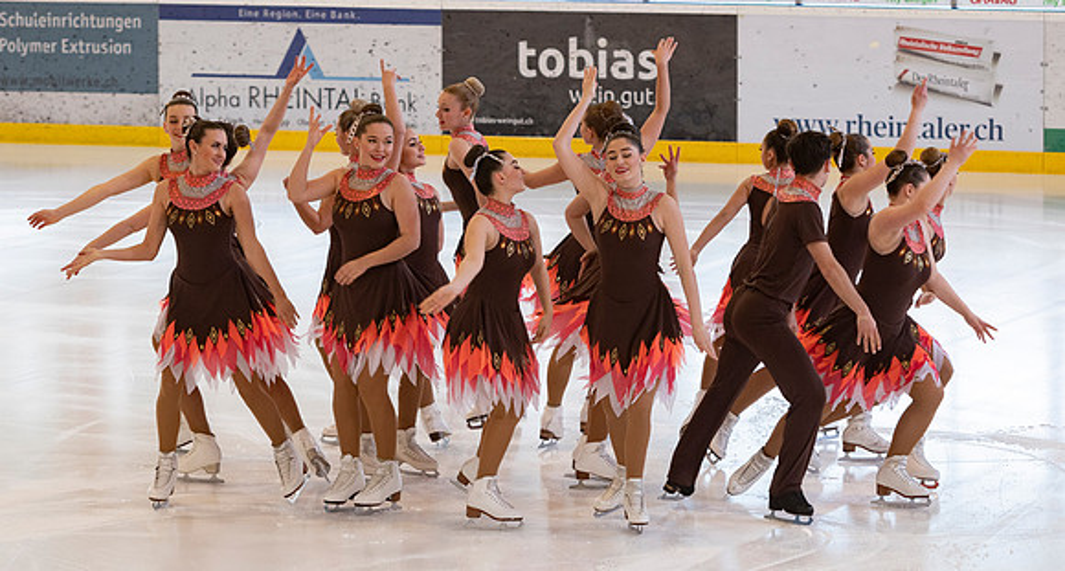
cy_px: 308
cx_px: 542
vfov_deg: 5.7
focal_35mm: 205
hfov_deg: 10.6
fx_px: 5719
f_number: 4
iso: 640
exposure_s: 1/320
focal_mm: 112
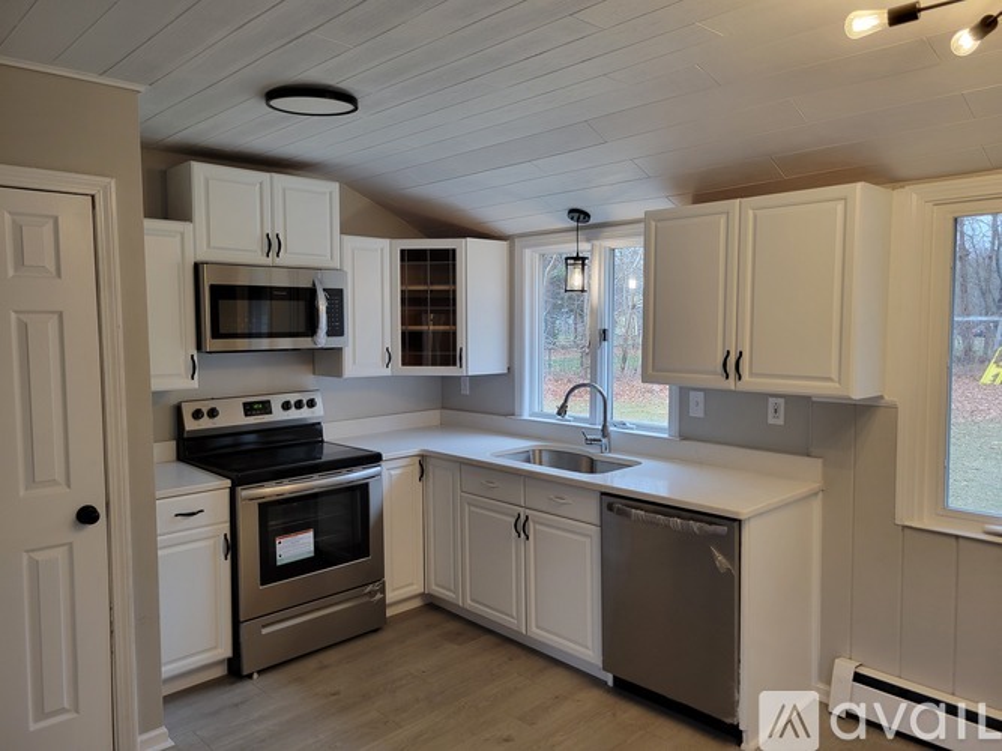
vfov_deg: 53.0
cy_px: 376
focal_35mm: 26
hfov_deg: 67.3
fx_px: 752
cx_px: 501
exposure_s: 1/120
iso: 125
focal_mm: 5.4
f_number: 1.8
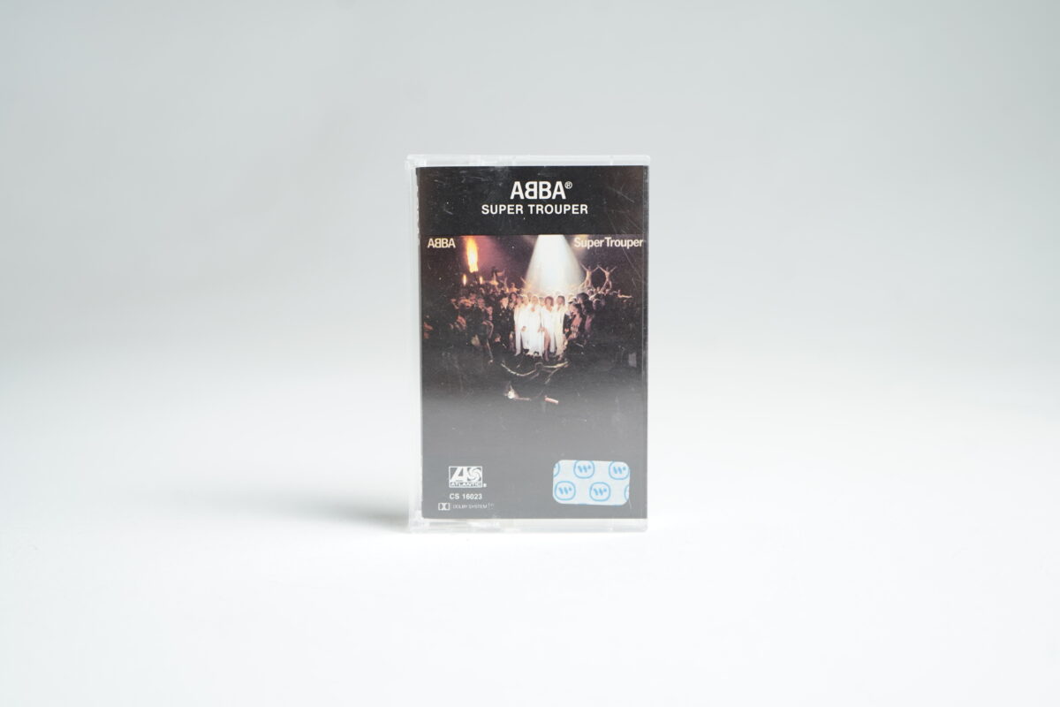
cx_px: 530
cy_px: 354
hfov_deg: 46.4
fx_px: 1237
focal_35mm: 42
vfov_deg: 31.9
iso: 250
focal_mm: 42
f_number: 4.5
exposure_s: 1/50
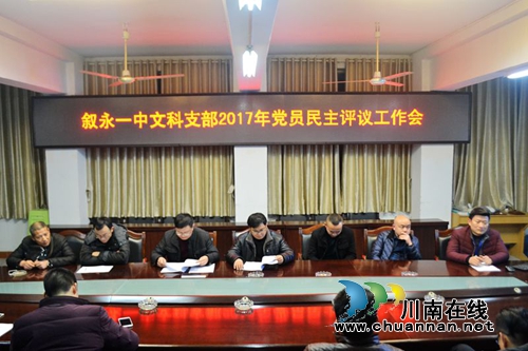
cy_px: 176
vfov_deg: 43.6
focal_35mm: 30
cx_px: 264
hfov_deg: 61.9
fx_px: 440
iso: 1400
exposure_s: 1/15
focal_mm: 20
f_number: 3.8
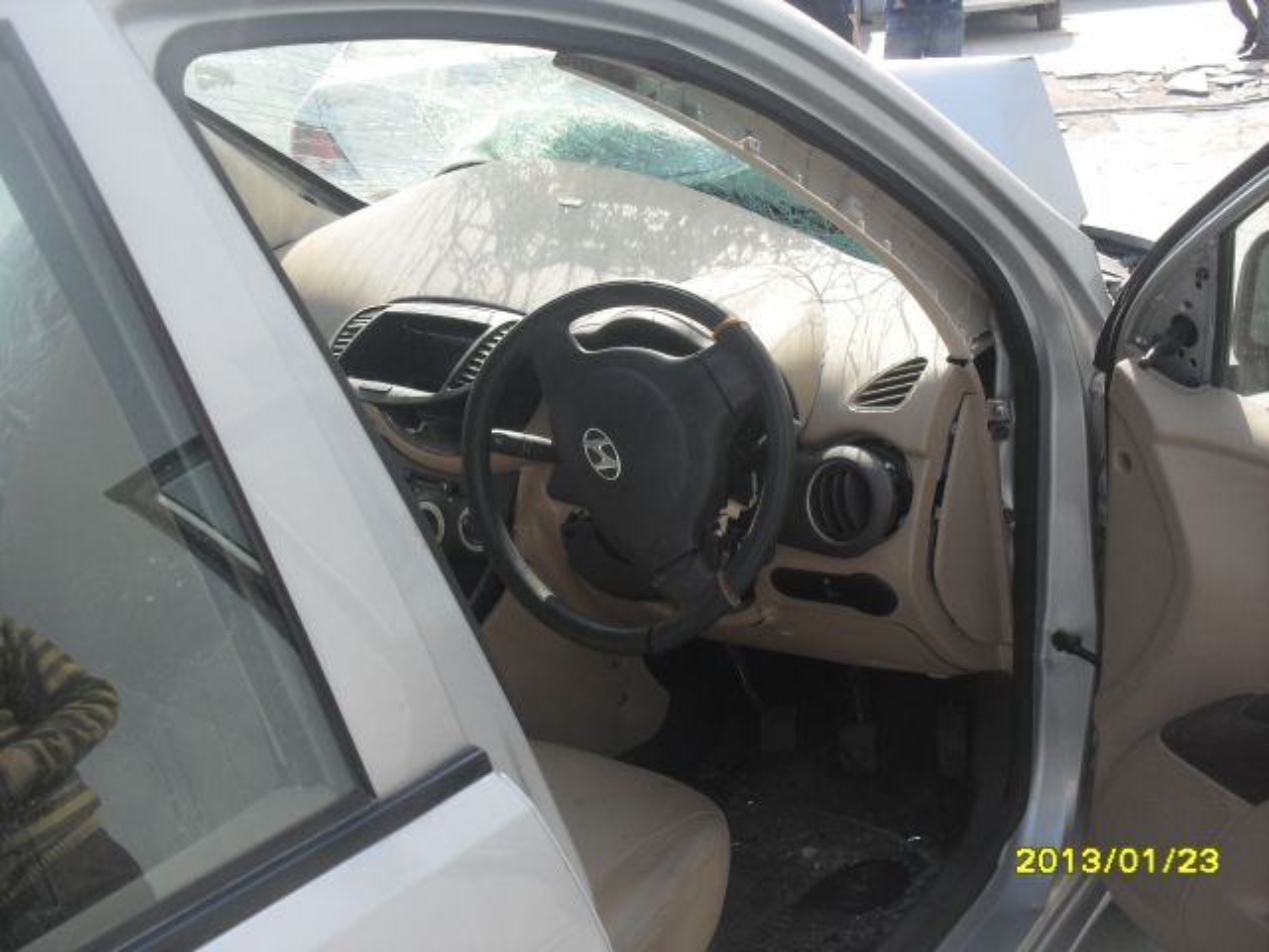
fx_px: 1393
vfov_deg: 37.7
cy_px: 476
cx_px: 634
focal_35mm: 38
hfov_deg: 49.0
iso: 80
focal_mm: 6.3
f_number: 2.8
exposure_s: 1/350
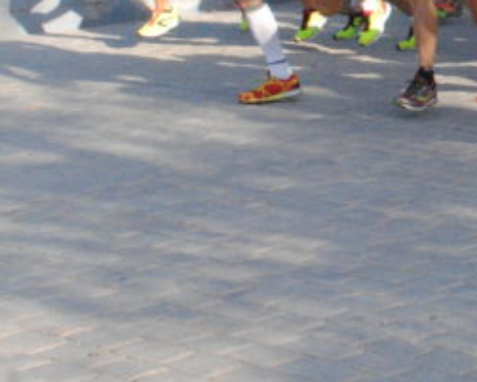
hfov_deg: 12.8
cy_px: -29
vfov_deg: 10.6
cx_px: 688
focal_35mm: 144
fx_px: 2033
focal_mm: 25
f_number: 13
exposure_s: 1/640
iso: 1600
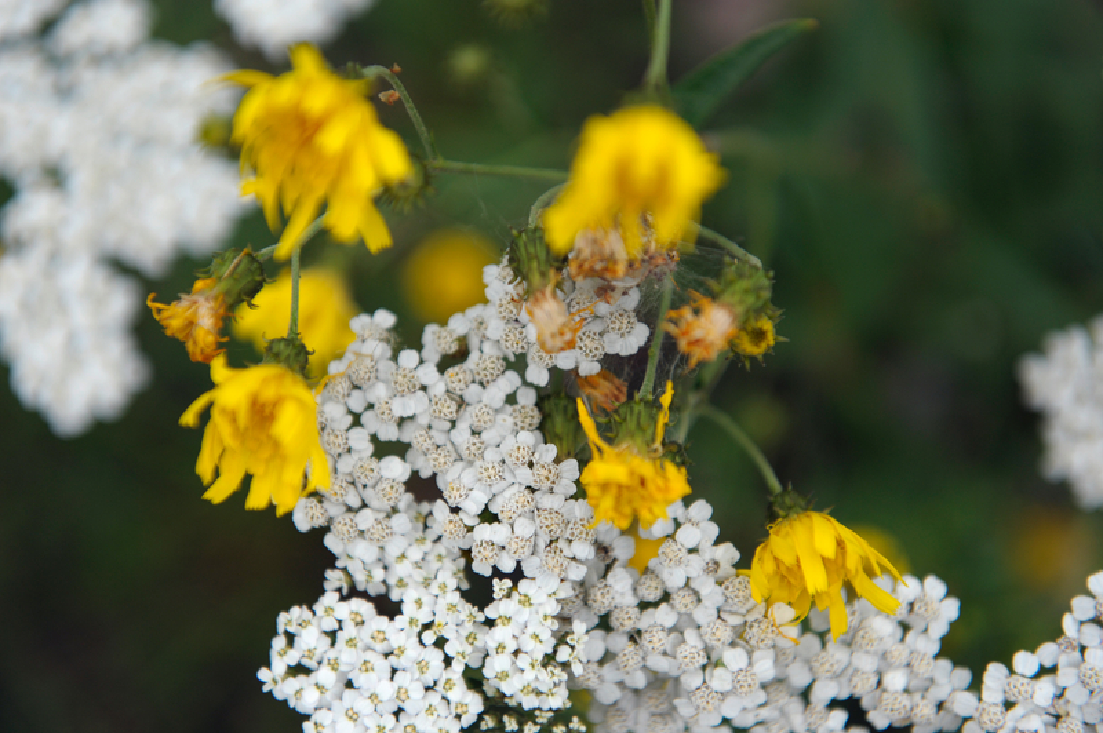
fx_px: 2143
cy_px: 366
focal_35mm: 70
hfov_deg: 28.9
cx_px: 552
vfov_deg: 19.4
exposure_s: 1/1000
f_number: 4
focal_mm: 70
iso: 400
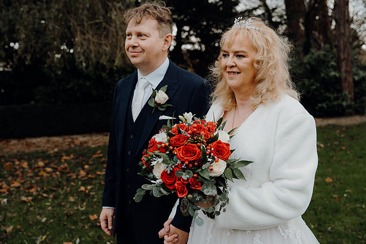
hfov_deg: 49.5
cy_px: 122
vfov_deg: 34.2
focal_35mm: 39
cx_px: 183
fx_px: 397
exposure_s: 1/250
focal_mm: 39
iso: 1600
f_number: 3.5
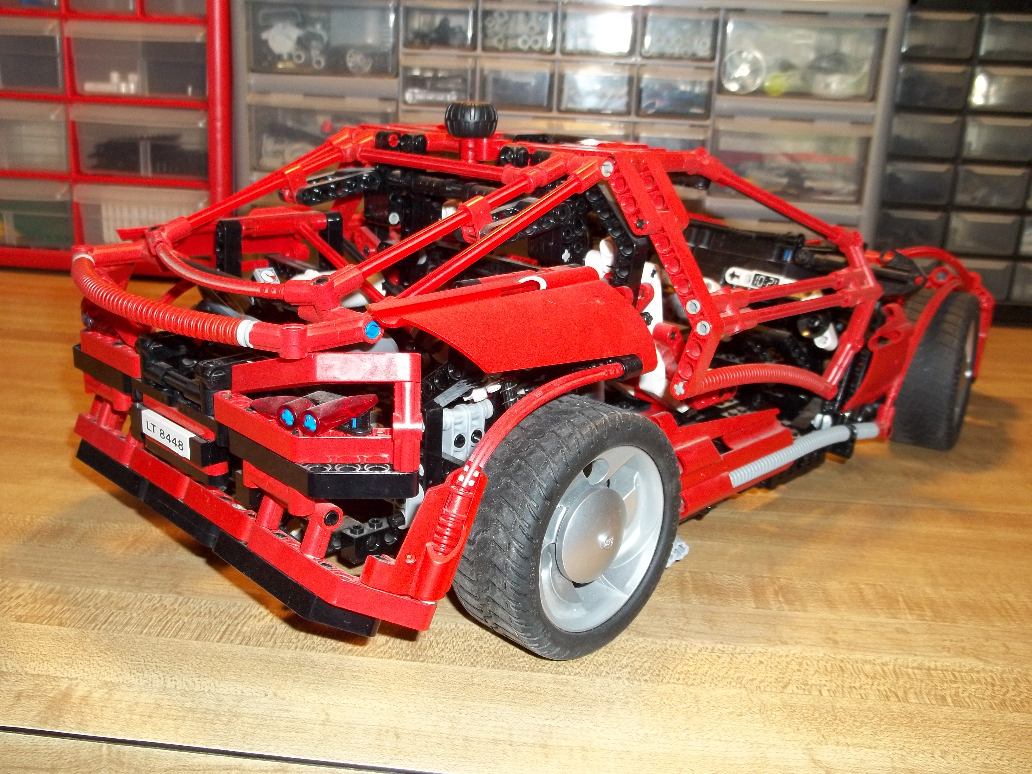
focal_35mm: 33
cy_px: 387
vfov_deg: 42.9
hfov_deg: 55.4
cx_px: 516
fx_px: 984
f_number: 3.3
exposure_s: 1/30
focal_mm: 5.9
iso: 160
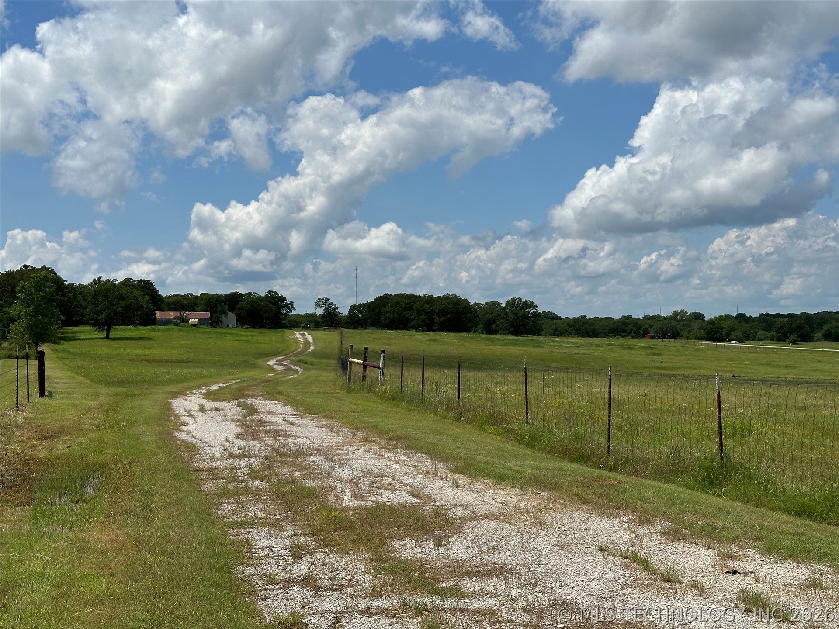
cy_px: 314
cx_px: 420
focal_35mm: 48
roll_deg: -0.1
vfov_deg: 30.3
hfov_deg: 39.7
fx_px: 1163
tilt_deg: +0.8
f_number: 1.78
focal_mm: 6.86
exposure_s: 1/8929
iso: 64
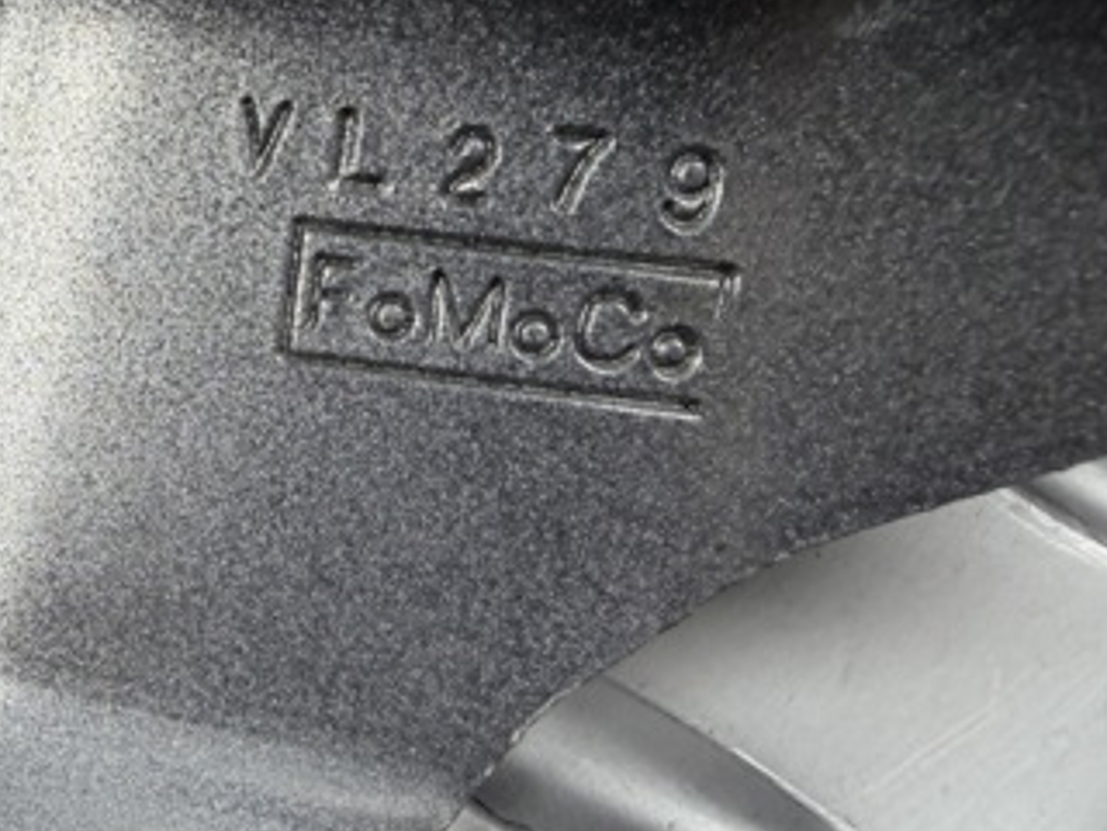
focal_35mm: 48
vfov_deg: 30.1
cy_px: 289
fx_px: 1535
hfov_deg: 36.4
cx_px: 45
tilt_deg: -53.2
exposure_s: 1/100
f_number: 2.2
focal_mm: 2.22
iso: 32
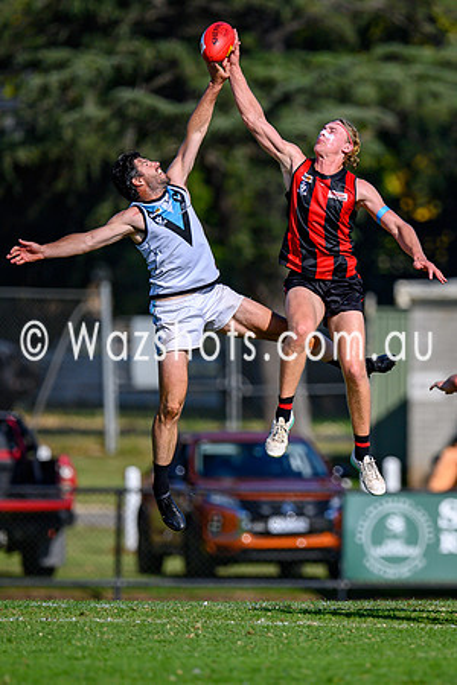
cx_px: 385
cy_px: 360
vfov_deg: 2.3
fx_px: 16885
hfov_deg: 1.6
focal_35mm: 887
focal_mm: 500
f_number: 4
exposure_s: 1/2500
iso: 180
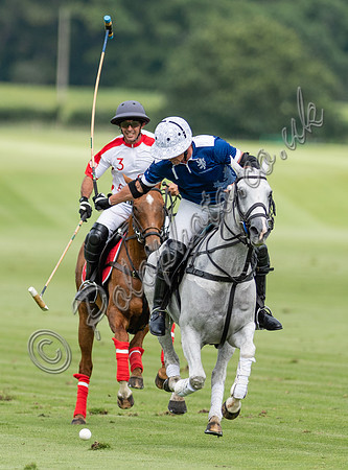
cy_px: 268
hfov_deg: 1.8
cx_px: 179
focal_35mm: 824
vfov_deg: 2.4
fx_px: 11139
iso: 250
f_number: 2.8
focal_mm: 300
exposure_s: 1/3200
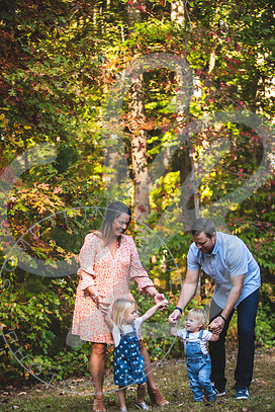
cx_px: 135
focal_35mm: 95
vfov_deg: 21.4
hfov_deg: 14.4
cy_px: 224
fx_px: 1087
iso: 400
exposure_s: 1/320
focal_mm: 86
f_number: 2.8
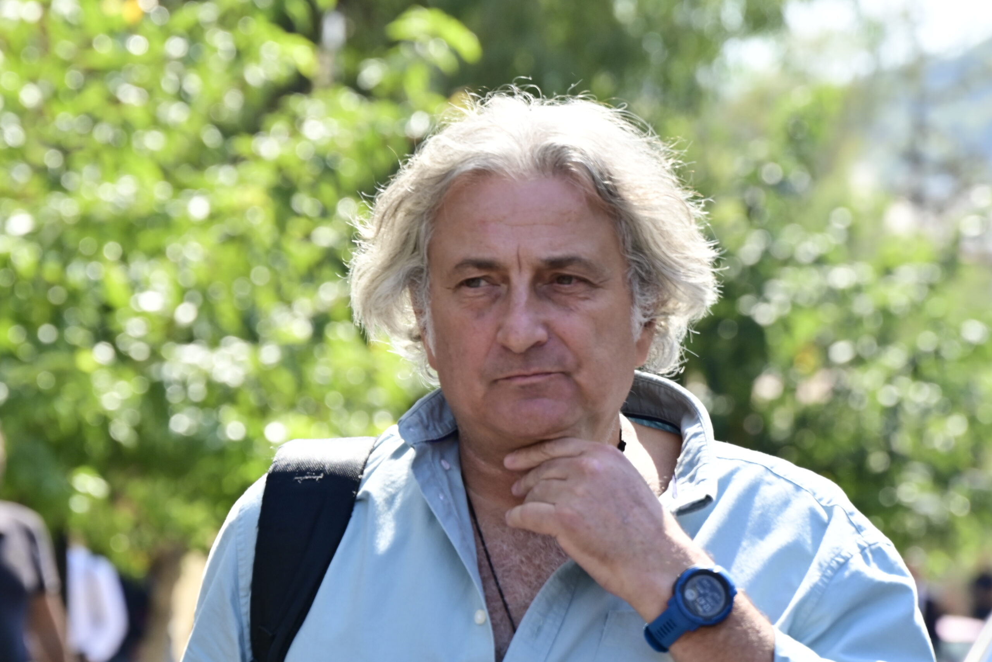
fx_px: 7853
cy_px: 331
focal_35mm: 285
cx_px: 496
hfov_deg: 7.2
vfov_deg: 4.8
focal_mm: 190
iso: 320
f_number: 9
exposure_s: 1/200
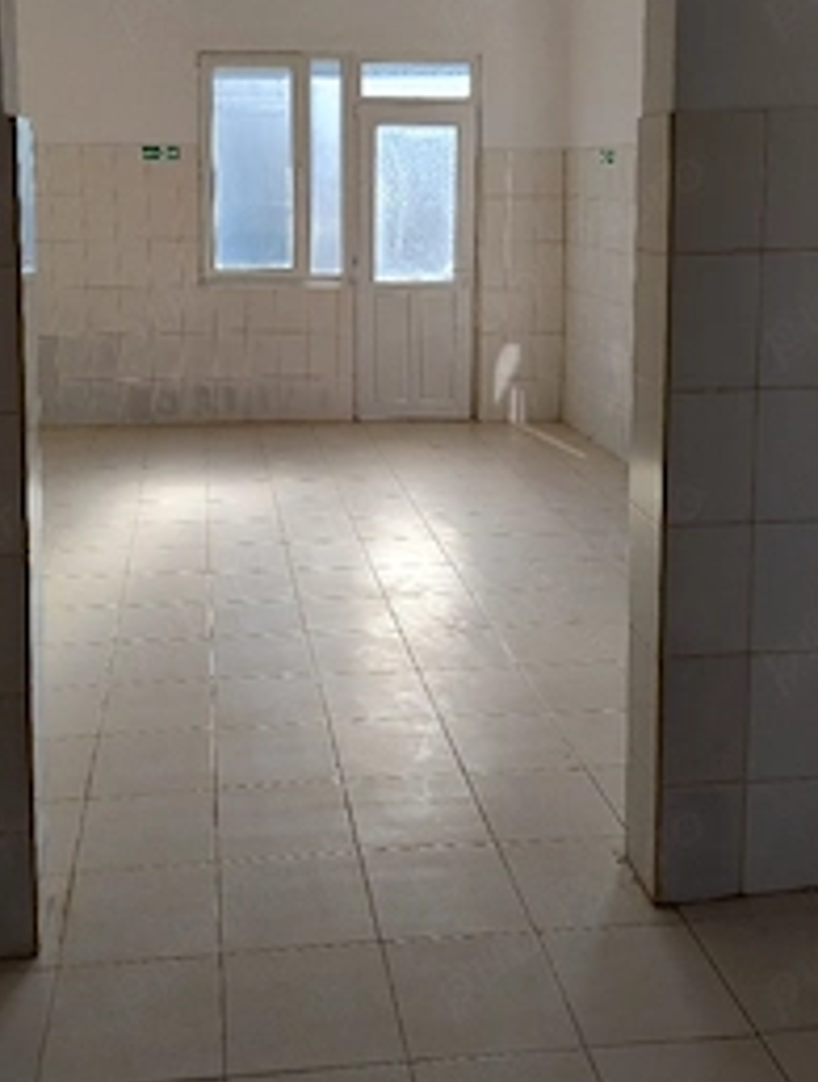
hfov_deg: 38.7
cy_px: 302
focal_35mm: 37
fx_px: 1160
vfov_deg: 48.5
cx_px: 327
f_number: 1.8
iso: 100
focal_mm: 5.56
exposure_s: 1/556
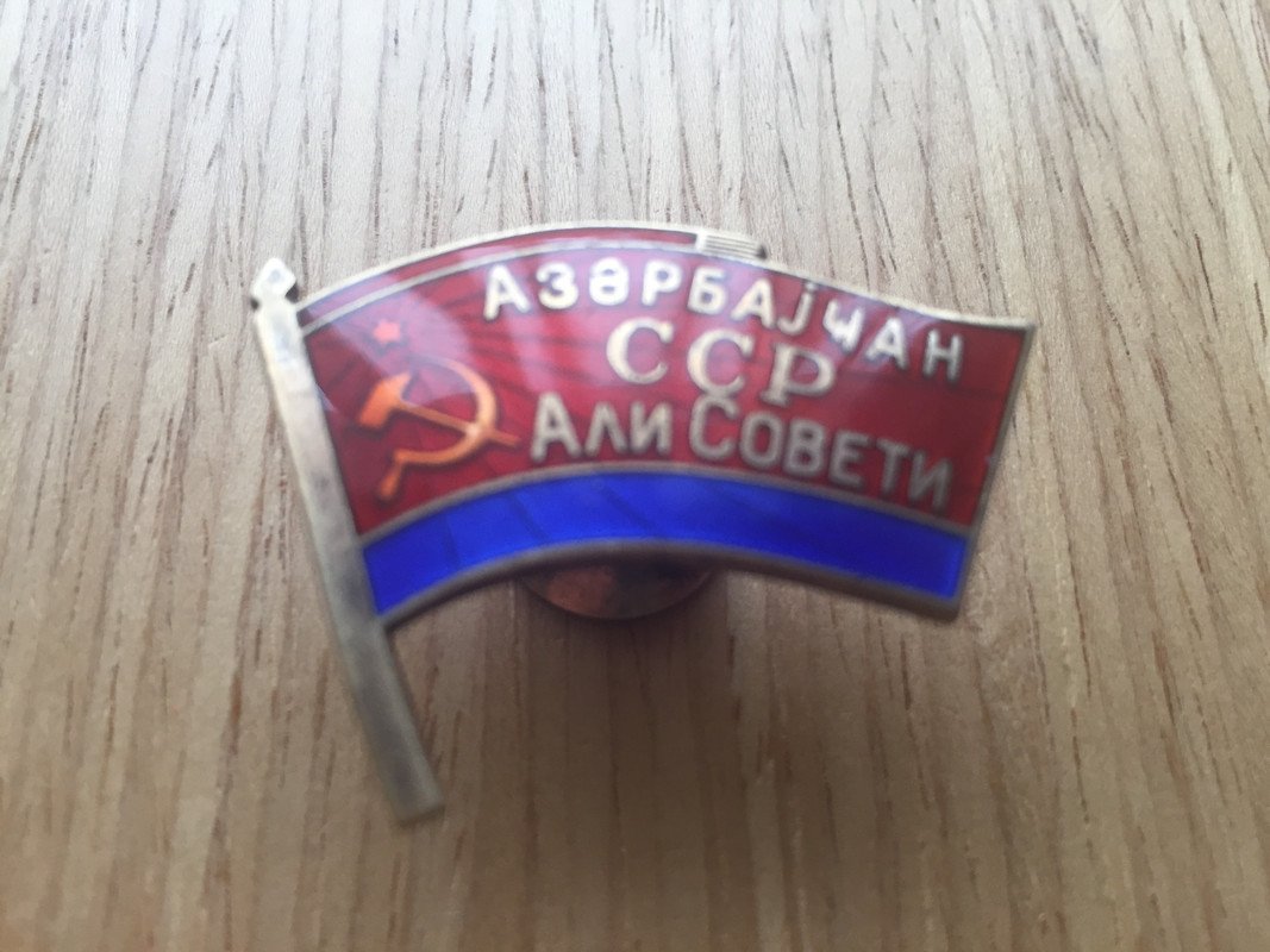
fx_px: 1064
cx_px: 635
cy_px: 476
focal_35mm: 29
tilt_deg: -67.4
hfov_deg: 61.7
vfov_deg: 48.2
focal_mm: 4.15
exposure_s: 1/33
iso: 50
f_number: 2.2
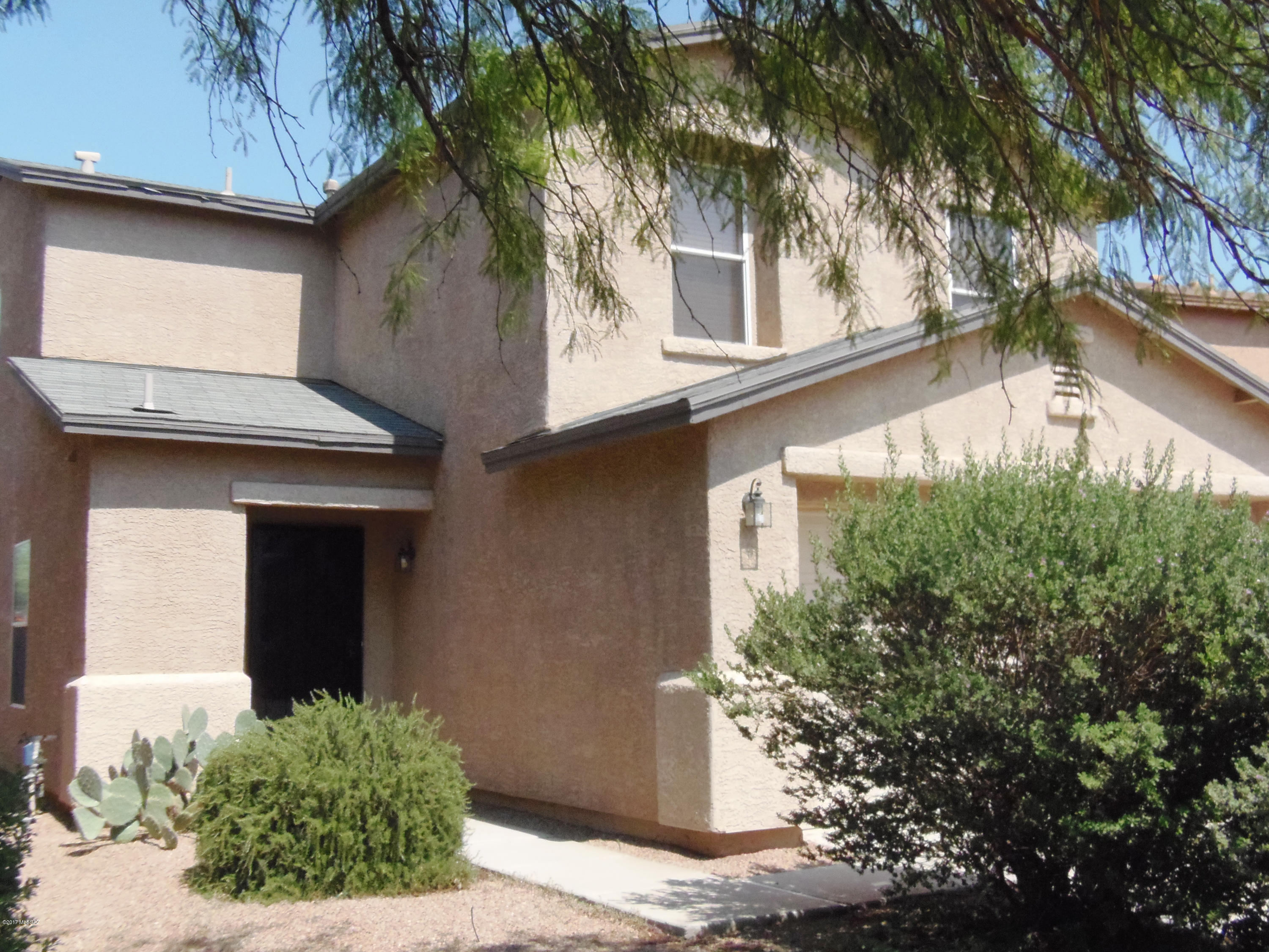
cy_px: 476
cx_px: 634
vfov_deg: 40.7
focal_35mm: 35
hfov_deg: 52.6
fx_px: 1283
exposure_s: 1/1250
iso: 400
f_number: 6.3
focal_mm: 6.5
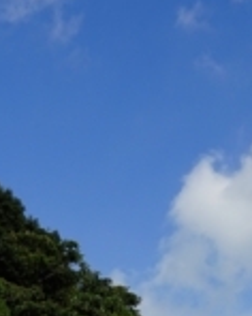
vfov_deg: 14.5
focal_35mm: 122
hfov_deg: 12.5
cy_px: 500
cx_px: 258
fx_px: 1140
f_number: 11
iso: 100
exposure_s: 1/200
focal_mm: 24
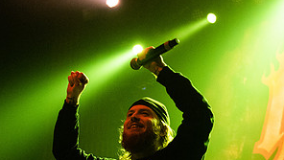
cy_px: 162
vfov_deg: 11.4
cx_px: 80
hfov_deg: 20.2
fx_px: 791
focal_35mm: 105
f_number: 3.2
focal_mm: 38
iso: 2500
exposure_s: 1/200
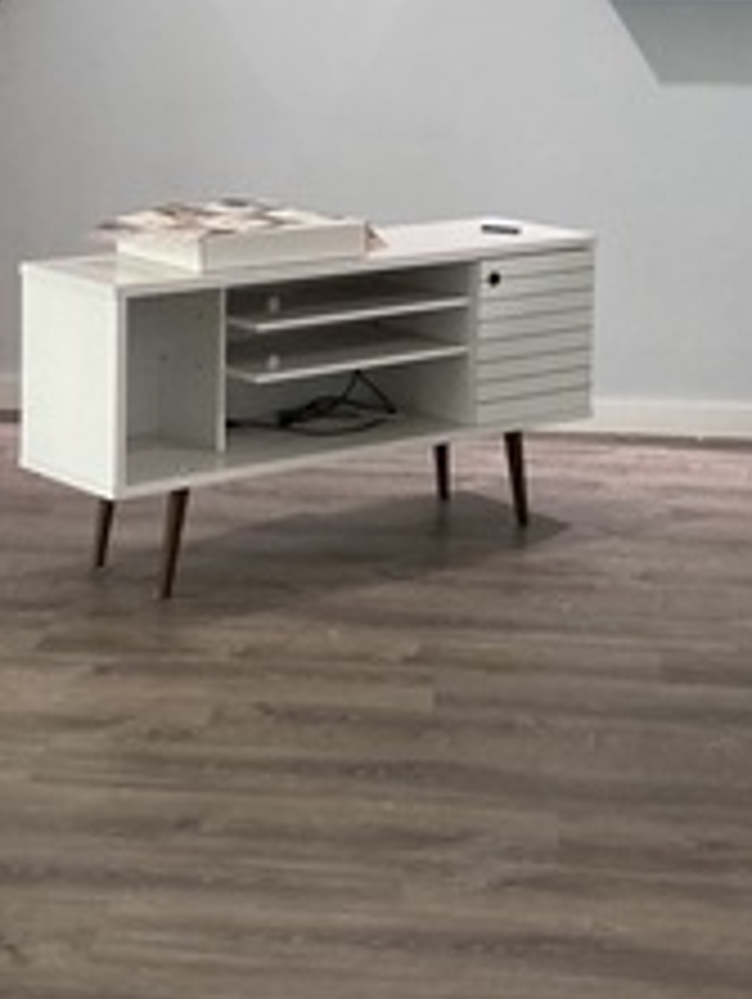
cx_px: 315
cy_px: 128
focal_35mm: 84
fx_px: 2428
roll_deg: -0.3
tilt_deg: -2.7
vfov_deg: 22.8
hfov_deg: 17.6
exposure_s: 1/60
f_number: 1.8
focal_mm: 3.99
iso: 160
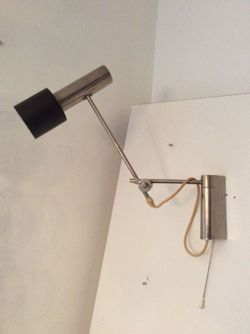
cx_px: 125
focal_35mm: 32
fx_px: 309
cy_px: 167
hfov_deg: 44.1
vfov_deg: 56.9
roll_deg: -3.5
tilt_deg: -6.3
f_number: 2.4
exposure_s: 1/20
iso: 250
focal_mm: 3.3
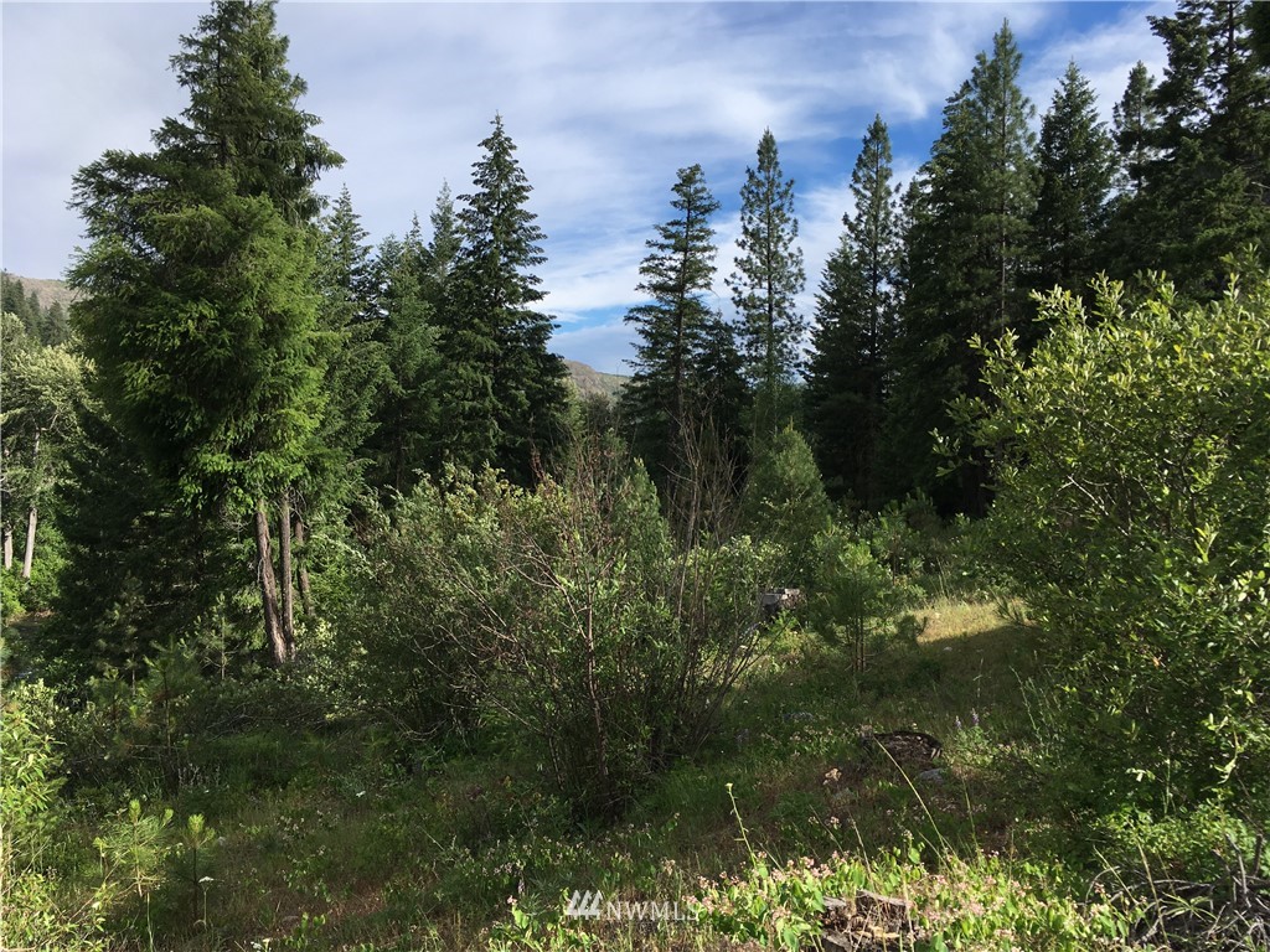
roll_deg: -0.9
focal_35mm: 29
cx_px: 635
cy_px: 476
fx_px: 1064
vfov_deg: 48.2
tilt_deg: -1.4
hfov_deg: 61.7
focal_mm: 4.15
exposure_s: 1/1131
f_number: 2.2
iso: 25
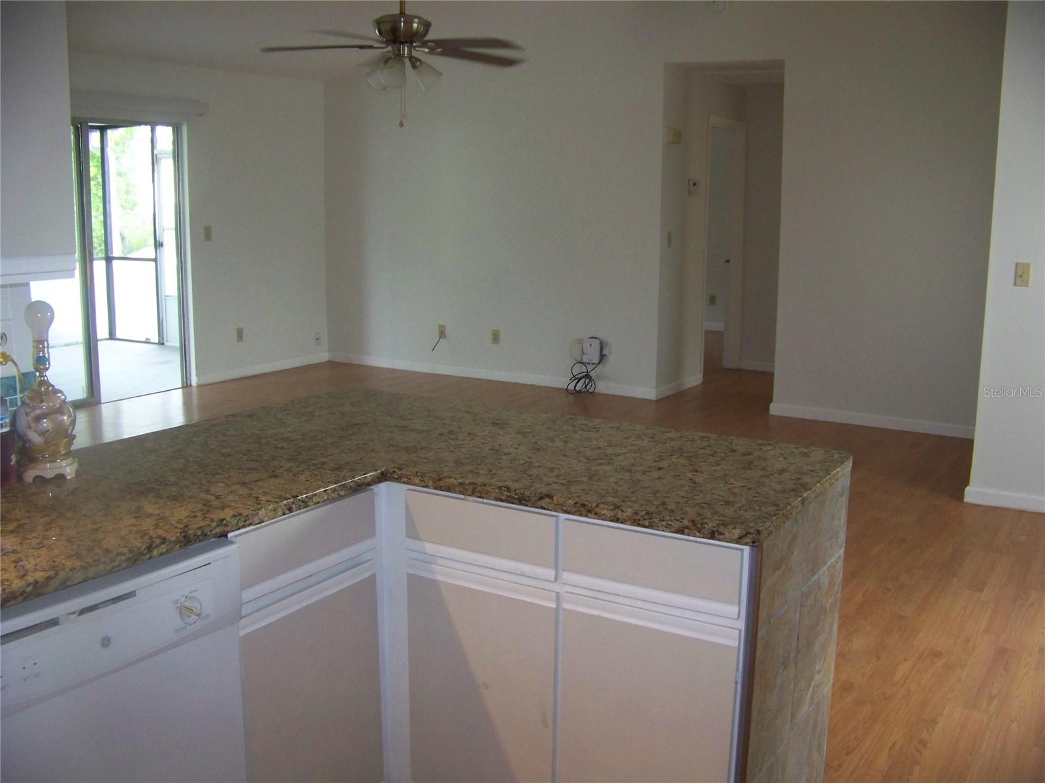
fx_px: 1087
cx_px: 522
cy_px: 392
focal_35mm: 36
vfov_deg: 39.7
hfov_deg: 51.4
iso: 200
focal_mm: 5.85
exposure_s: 1/30
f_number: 2.8
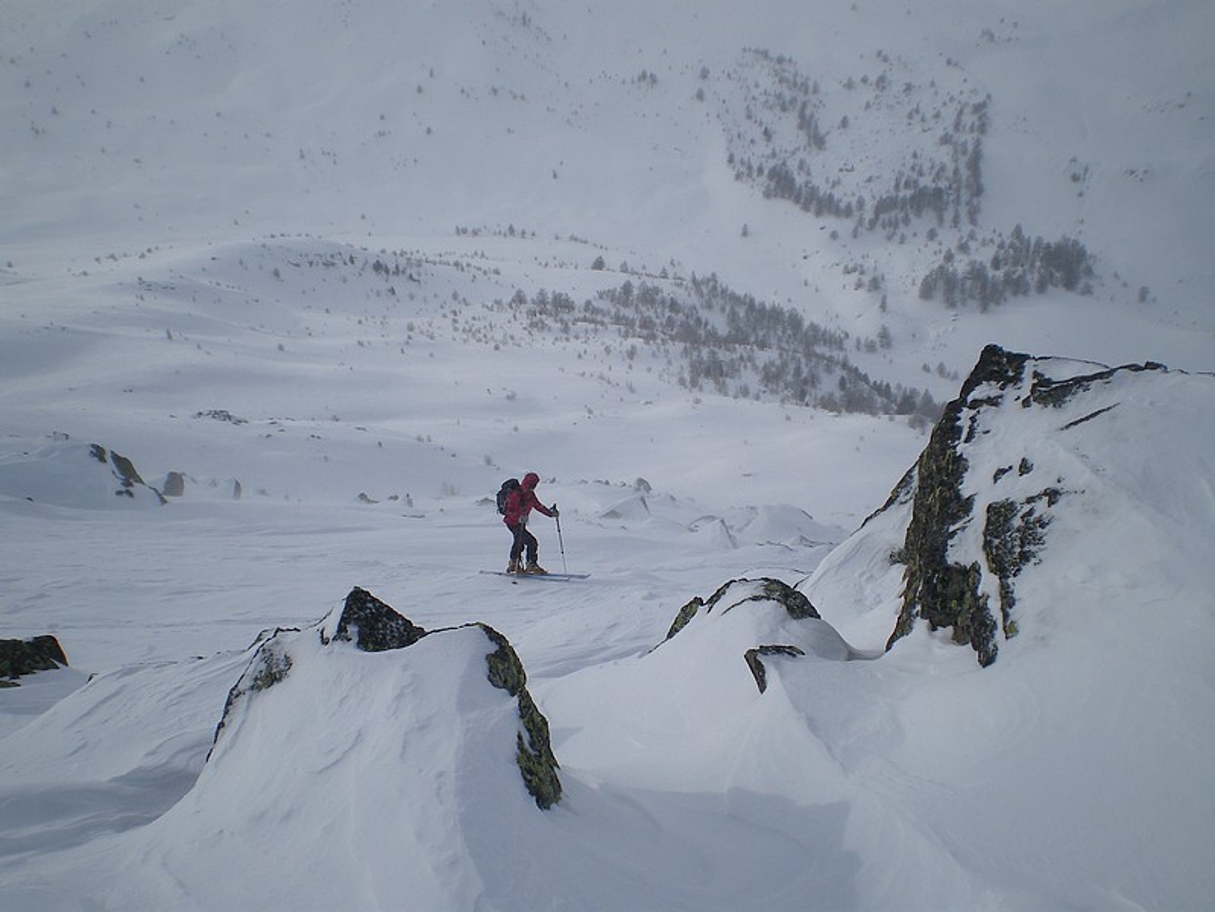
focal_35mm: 38
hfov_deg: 49.0
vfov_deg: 37.7
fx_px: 1334
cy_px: 456
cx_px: 608
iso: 64
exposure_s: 1/800
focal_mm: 6.3
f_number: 4.6
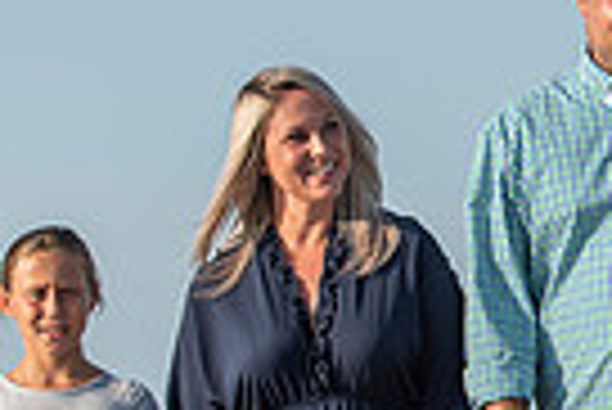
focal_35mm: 340
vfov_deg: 4.1
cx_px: 720
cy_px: 327
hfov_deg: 6.0
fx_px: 5786
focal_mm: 80
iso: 250
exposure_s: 1/4000
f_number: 3.5
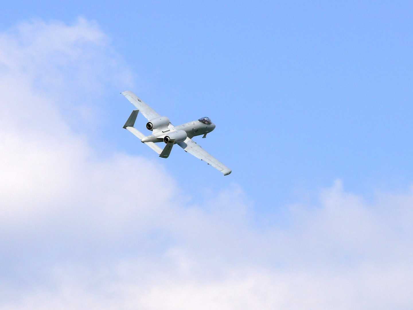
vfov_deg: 6.7
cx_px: 206
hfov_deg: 9.0
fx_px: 2637
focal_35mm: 221
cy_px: 155
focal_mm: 46.6
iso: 100
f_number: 8
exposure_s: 1/500
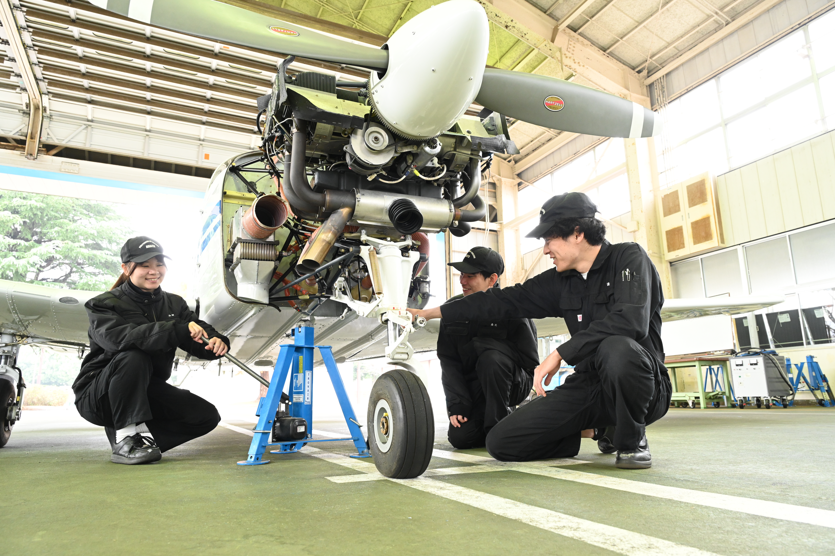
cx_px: 418
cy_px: 278
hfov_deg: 73.7
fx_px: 557
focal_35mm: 24
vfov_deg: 53.1
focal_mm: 24
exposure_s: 1/90
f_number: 6.7
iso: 2200
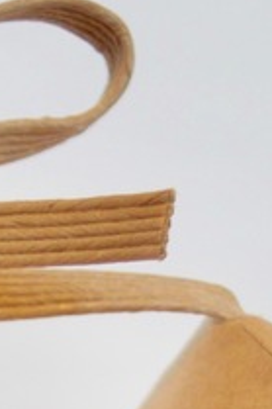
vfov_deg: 8.7
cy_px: 1098
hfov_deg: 6.5
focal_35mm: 207
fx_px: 2350
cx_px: -194
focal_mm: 20
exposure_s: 1/15
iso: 400
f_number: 3.8
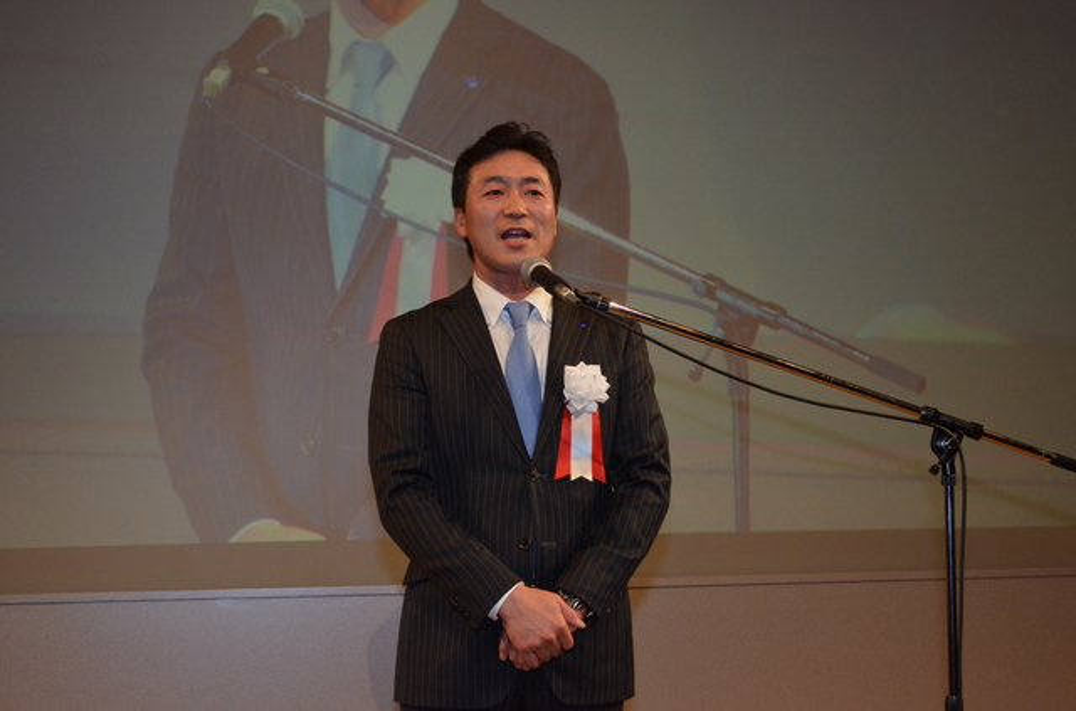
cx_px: 538
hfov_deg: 37.9
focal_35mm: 52
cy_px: 356
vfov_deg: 25.6
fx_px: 1565
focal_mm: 35
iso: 1600
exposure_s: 1/160
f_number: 8
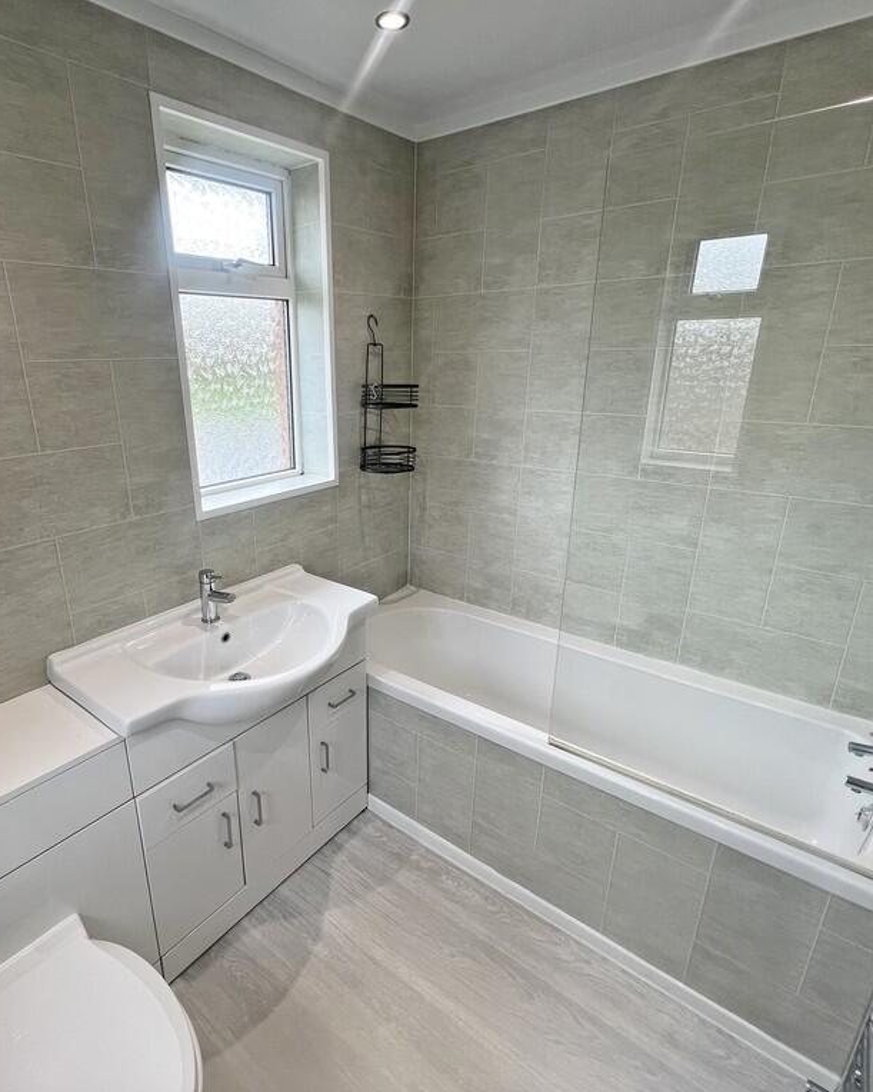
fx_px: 549
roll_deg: +1.4
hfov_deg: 76.1
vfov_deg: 89.6
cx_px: 350
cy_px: 547
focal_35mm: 17
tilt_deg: -19.1
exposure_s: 1/100
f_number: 1.8
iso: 40
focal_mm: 1.57
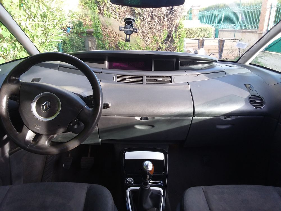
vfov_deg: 51.4
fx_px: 219
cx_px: 140
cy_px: 106
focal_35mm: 27
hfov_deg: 65.3
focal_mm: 2.91
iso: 50
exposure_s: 1/100
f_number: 1.9
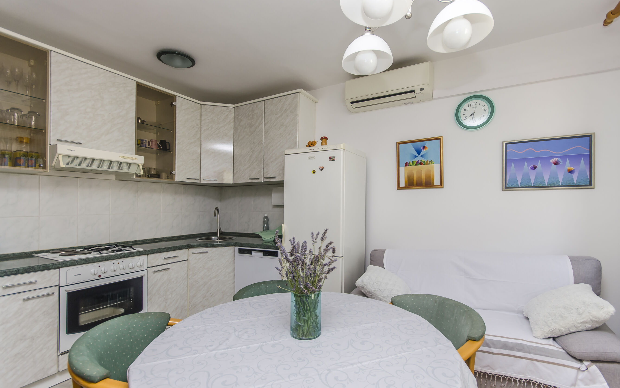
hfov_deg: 97.8
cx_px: 314
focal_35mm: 16
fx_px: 270
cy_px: 200
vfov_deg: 71.2
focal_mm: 10
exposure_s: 1/100
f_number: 8
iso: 100
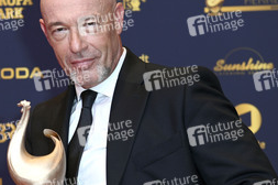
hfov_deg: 16.3
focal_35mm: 125
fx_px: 964
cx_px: 76
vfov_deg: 10.9
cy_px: 106
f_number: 4.5
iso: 640
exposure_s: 1/200
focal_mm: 70
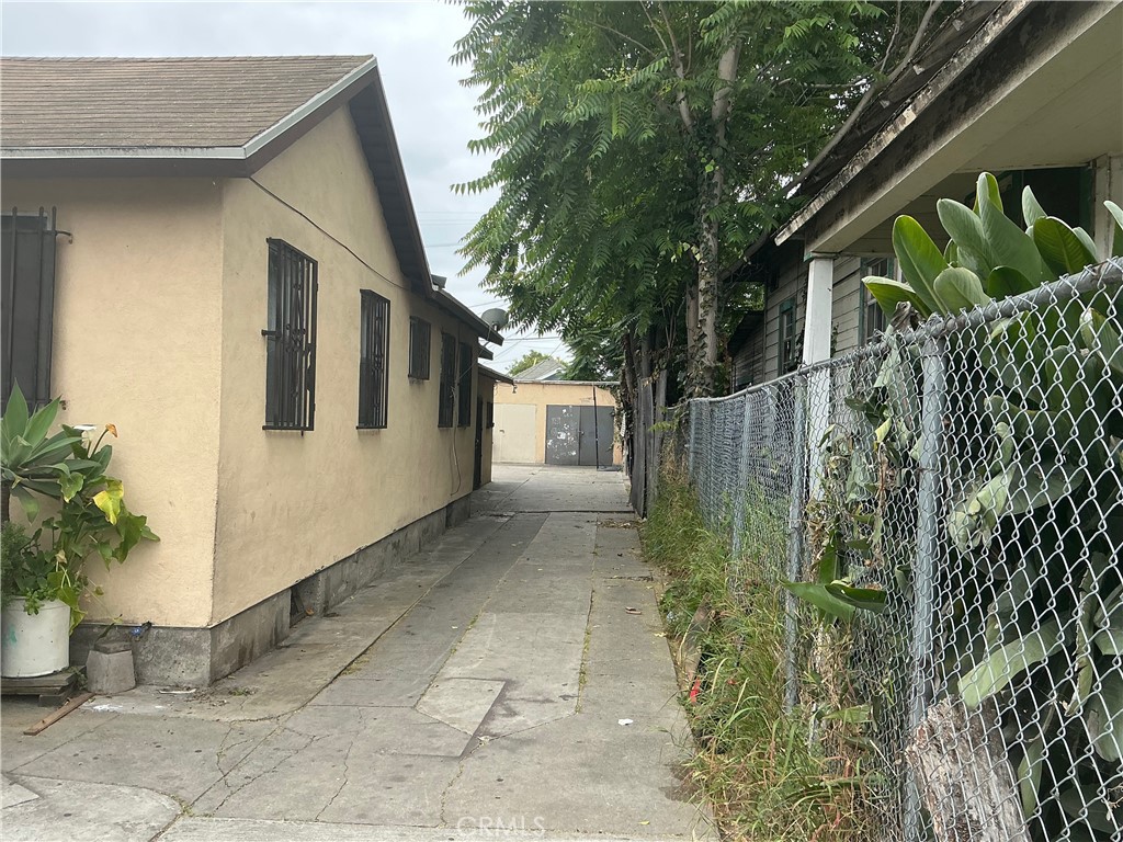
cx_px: 562
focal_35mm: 28
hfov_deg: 63.4
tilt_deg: -0.6
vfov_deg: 49.7
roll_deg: -1.5
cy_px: 421
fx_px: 908
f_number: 1.8
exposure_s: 1/519
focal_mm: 3
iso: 25
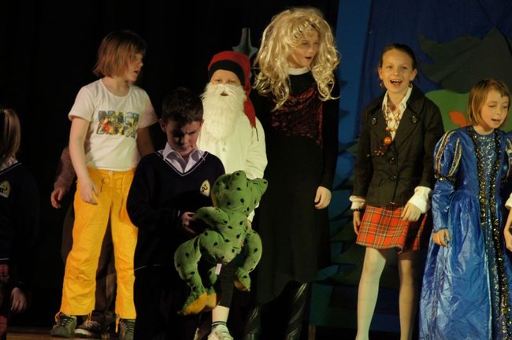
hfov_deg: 4.6
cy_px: 170
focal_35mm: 450
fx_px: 6393
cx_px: 256
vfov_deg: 3.0
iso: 1600
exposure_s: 1/160
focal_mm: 300
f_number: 5.6
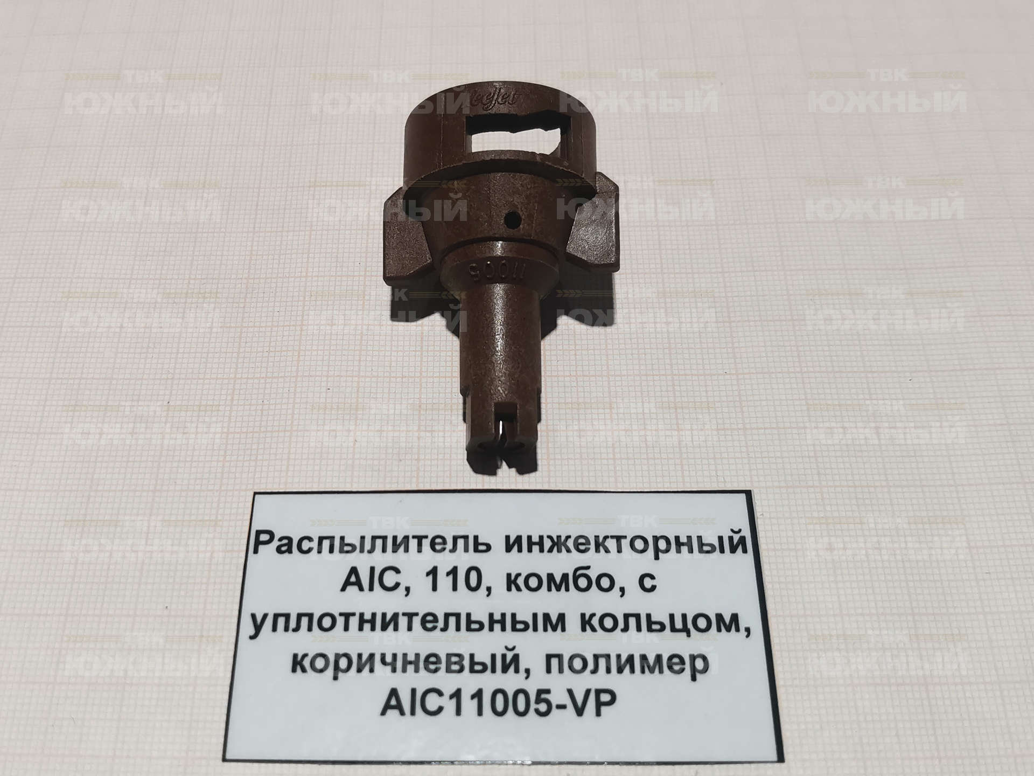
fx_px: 777
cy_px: 388
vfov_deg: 53.1
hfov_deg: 67.3
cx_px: 517
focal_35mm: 26
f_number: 1.4
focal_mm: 4.66
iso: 125
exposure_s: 1/100
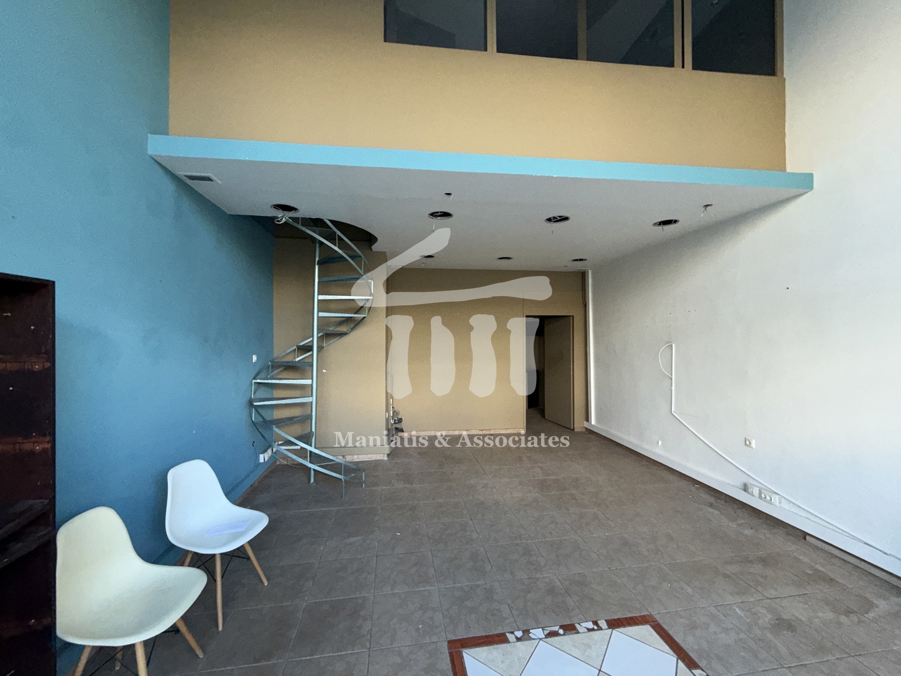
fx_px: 364
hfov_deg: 102.1
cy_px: 338
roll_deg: -0.4
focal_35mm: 14
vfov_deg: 85.7
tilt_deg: +0.2
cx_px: 450
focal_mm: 2.22
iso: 200
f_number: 2.2
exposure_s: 1/121
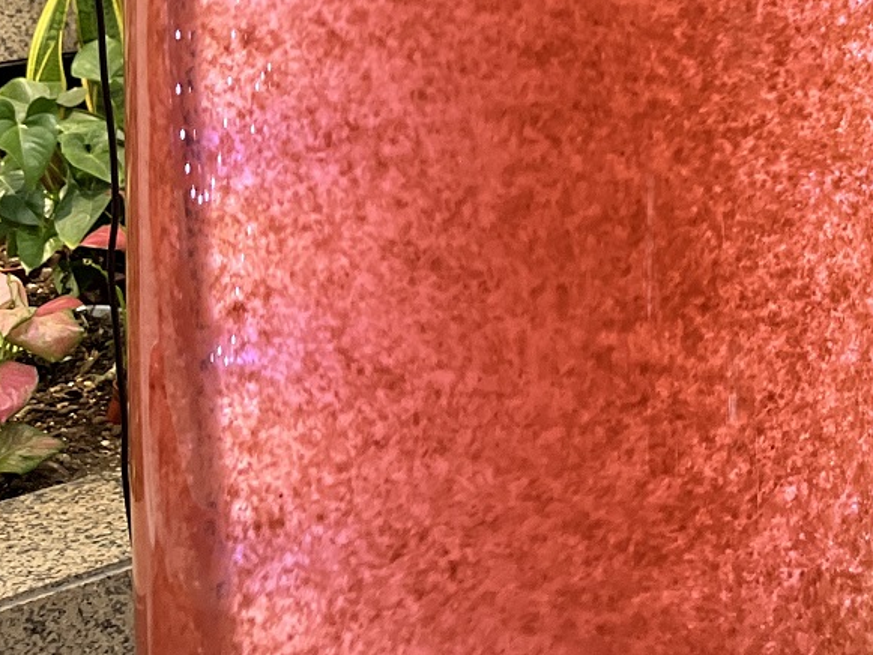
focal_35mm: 74
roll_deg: -1.0
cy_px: -272
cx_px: 1124
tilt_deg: -2.8
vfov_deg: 18.1
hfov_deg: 23.4
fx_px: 1867
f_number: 1.6
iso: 125
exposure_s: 1/60
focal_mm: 5.1
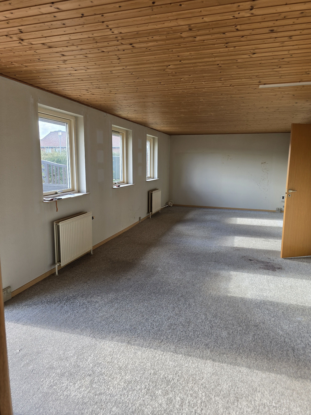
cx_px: 156
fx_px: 276
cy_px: 208
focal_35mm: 23
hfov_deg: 58.9
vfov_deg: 73.9
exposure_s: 1/180
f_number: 1.7
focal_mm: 6.3
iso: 100
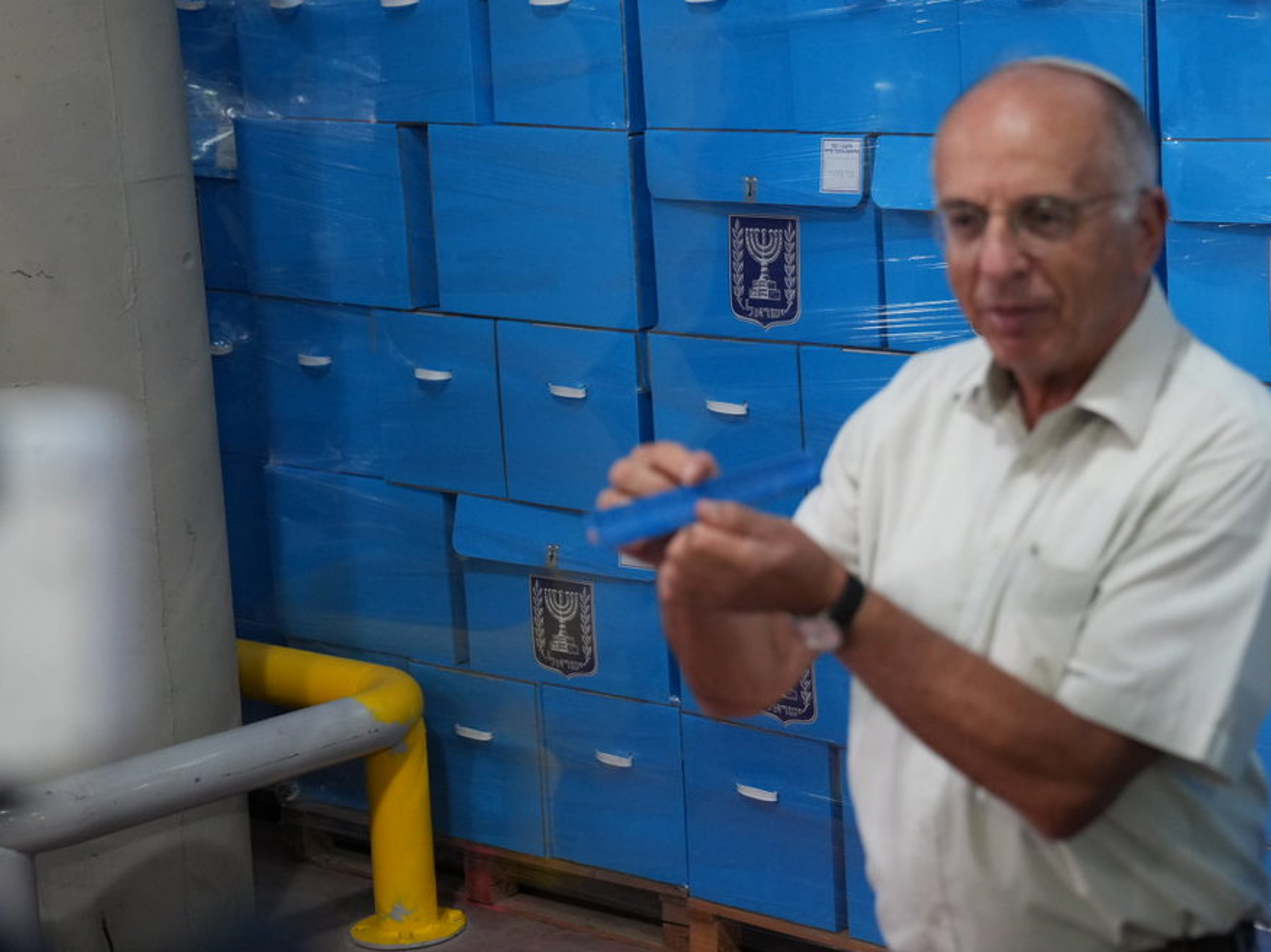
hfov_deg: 25.0
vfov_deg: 19.1
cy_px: 441
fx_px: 2827
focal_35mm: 77
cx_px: 957
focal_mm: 50
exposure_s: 1/160
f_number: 3.2
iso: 2500
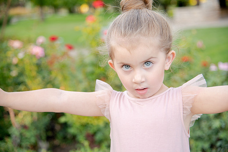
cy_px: 76
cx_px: 114
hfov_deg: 28.9
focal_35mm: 70
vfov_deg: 19.4
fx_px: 443
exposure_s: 1/250
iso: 640
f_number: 4
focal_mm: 70
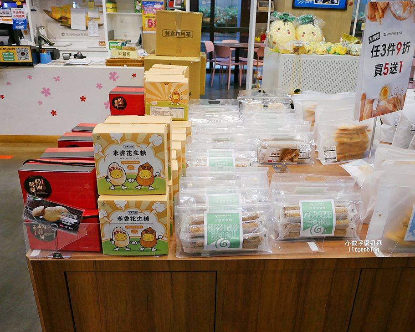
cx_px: 220
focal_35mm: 30
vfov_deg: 48.5
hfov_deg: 58.7
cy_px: 171
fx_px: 369
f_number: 2.5
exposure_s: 1/60
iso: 640
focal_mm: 14
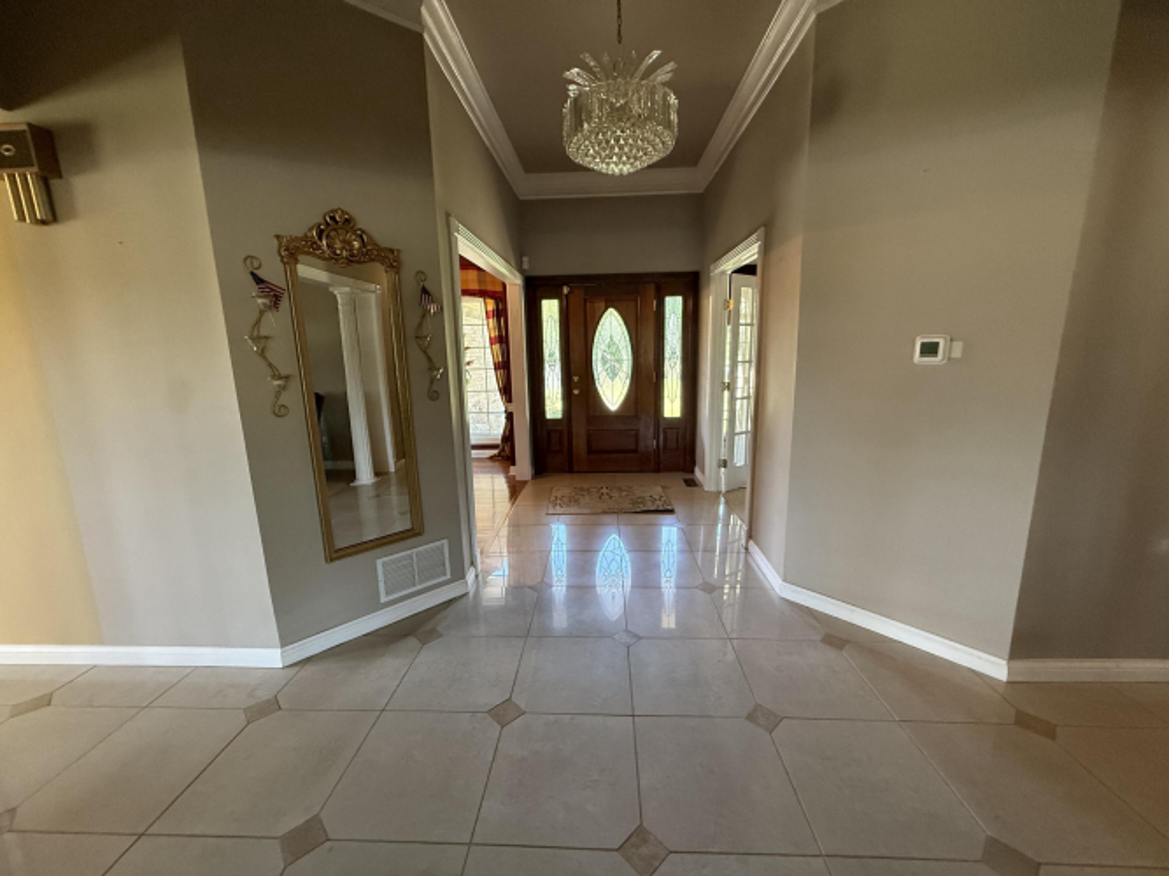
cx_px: 584
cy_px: 438
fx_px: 473
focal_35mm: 14
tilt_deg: -10.8
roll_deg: +1.5
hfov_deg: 102.1
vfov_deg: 85.7
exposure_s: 1/120
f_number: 2.2
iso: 500
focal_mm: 2.22
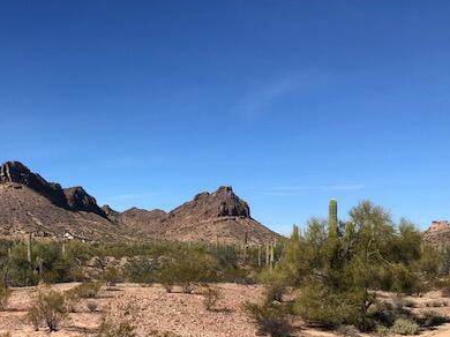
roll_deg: -1.8
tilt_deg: +0.1
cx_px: 88
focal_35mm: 46
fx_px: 598
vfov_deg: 31.0
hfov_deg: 39.6
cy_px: 250
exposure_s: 1/2703
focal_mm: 4
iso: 20
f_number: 1.8
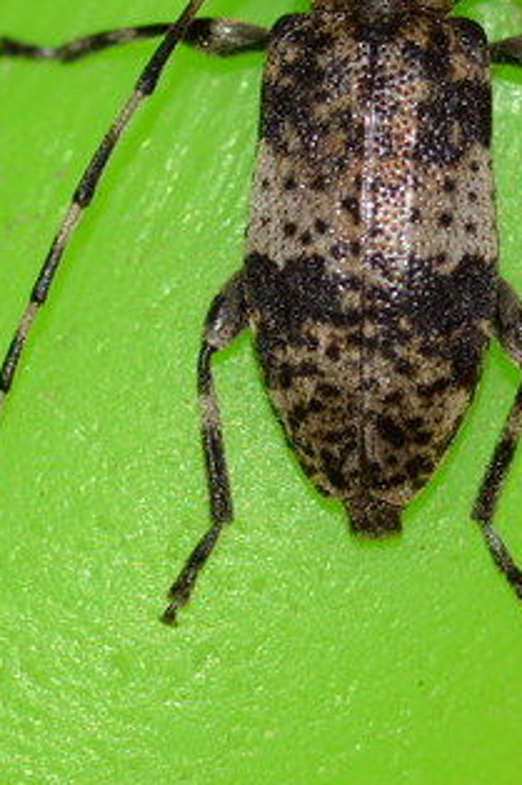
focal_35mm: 306
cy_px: 352
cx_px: 385
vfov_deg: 6.7
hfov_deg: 4.5
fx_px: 6662
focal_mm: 100
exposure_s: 1/200
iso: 100
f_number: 18
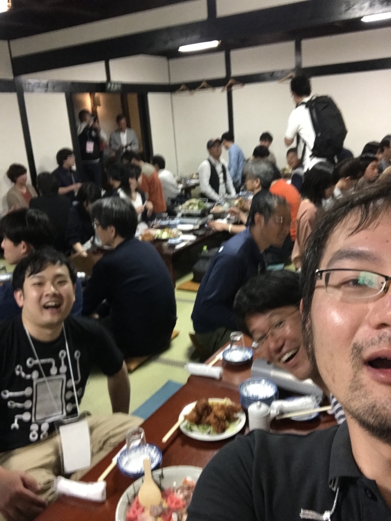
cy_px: 260
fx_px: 481
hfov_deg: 44.2
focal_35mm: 32
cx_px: 196
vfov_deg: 56.8
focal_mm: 2.87
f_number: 2.2
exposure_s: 1/20
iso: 160
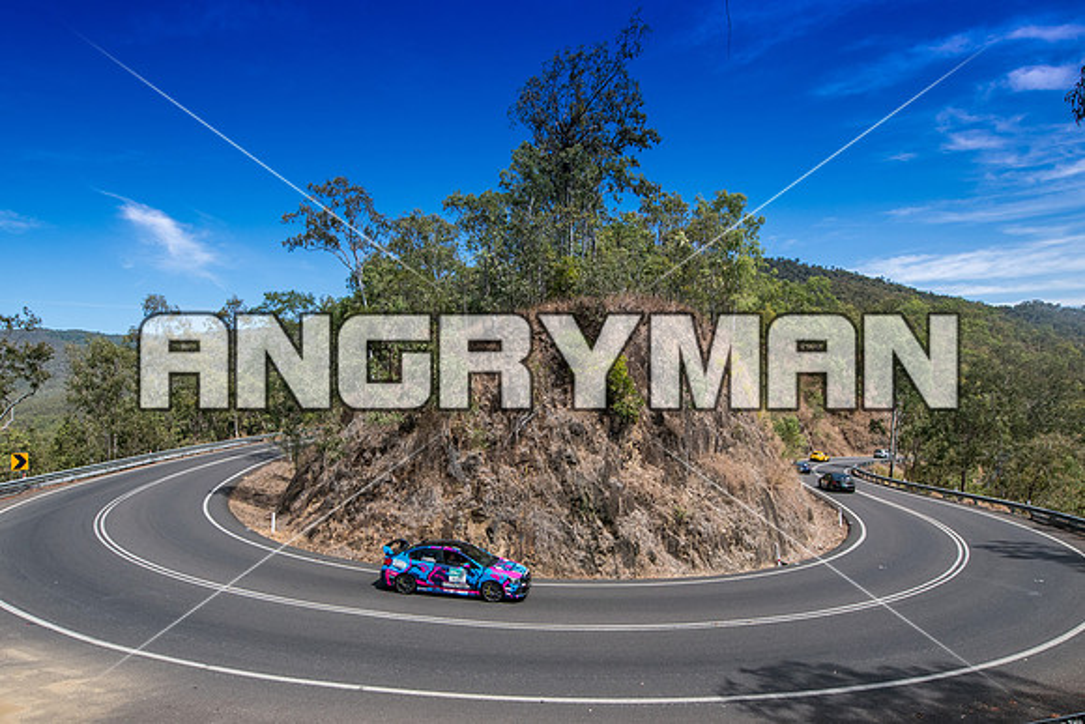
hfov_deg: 92.7
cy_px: 411
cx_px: 502
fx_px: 516
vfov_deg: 69.7
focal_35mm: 17
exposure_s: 1/3200
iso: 200
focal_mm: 14
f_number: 5
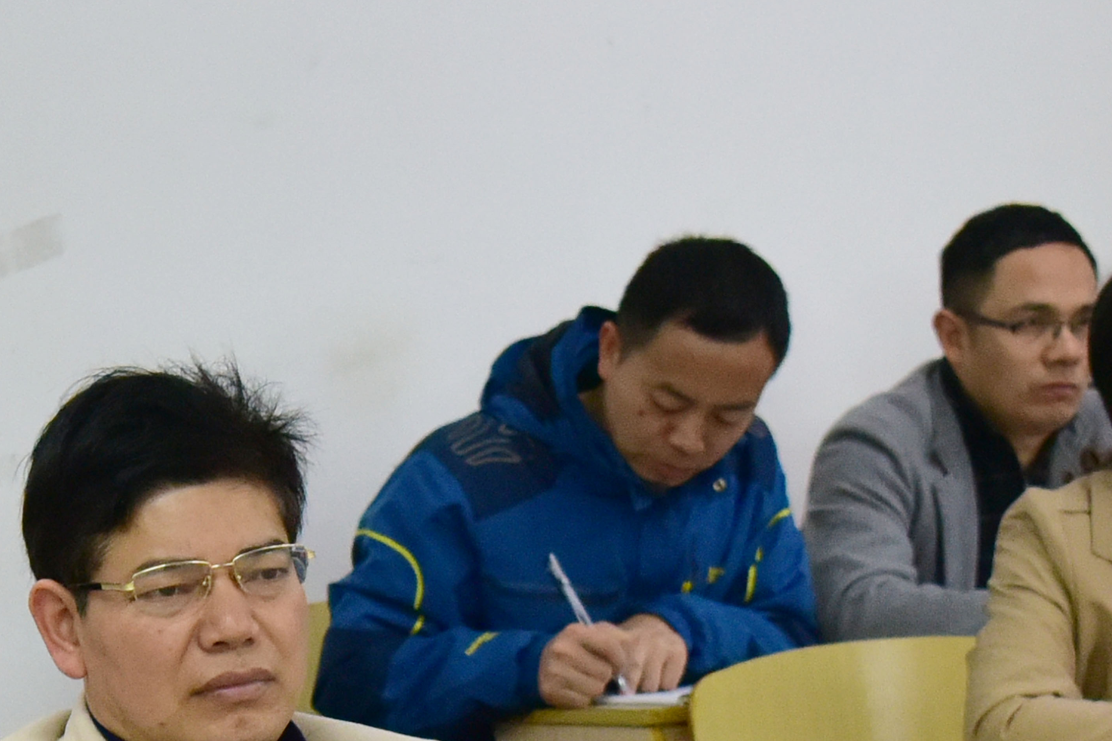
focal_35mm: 83
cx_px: 253
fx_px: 2563
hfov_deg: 24.2
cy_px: 688
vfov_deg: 16.2
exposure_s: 1/200
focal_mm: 32
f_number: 3.5
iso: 2000
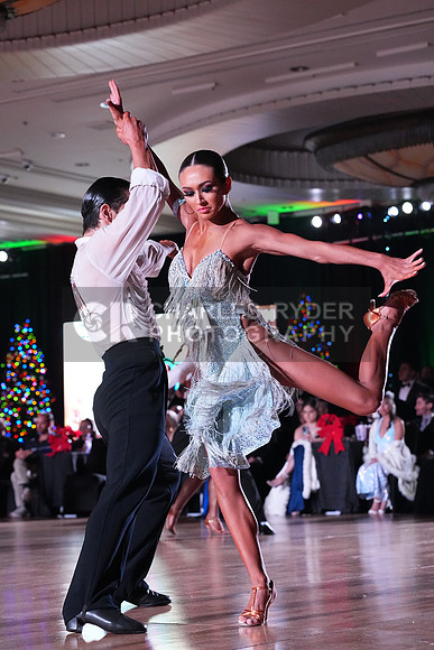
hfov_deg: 15.7
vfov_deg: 23.4
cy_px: 325
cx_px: 217
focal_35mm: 87
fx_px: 1572
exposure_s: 1/400
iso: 10000
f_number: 5.6
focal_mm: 87
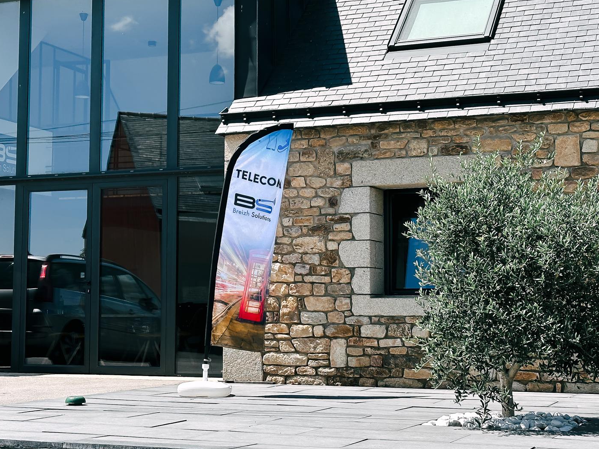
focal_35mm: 66
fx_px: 1142
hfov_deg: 29.4
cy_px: 190
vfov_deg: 22.2
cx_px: 298
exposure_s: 1/2400
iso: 64
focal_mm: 6.86
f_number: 1.8
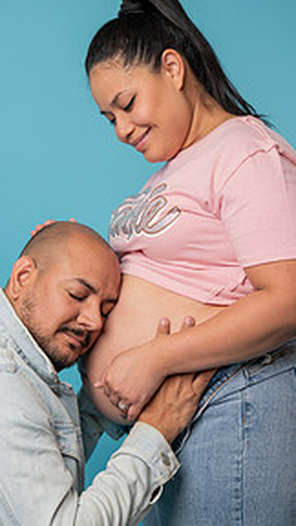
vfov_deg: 23.7
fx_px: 1256
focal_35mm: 90
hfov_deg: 13.4
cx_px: 102
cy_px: 272
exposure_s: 1/50
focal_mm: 55
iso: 50
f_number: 3.2
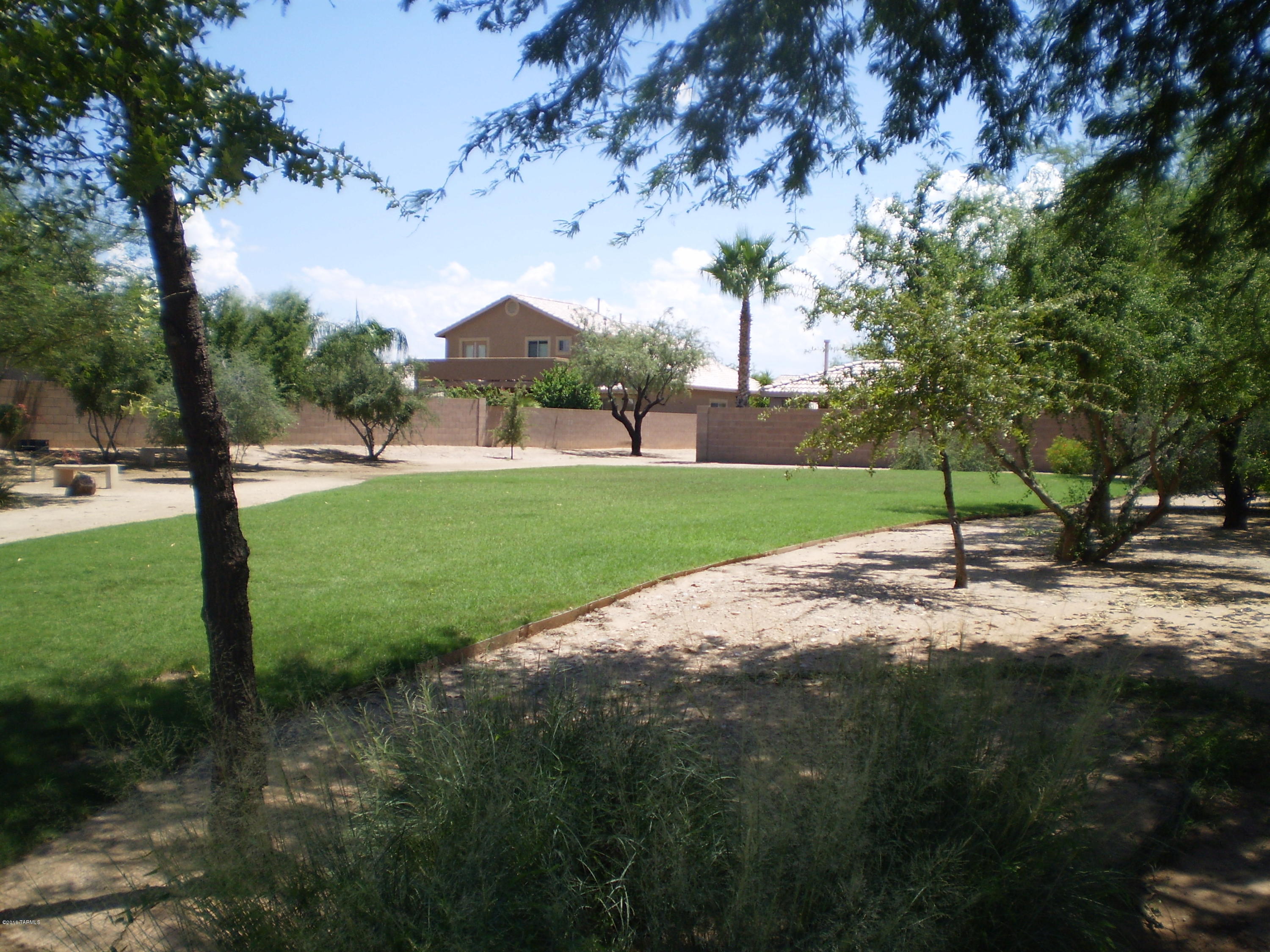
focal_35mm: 36
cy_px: 476
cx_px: 635
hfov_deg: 51.4
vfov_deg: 39.7
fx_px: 1321
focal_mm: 6.3
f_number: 3.1
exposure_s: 1/1000
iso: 64
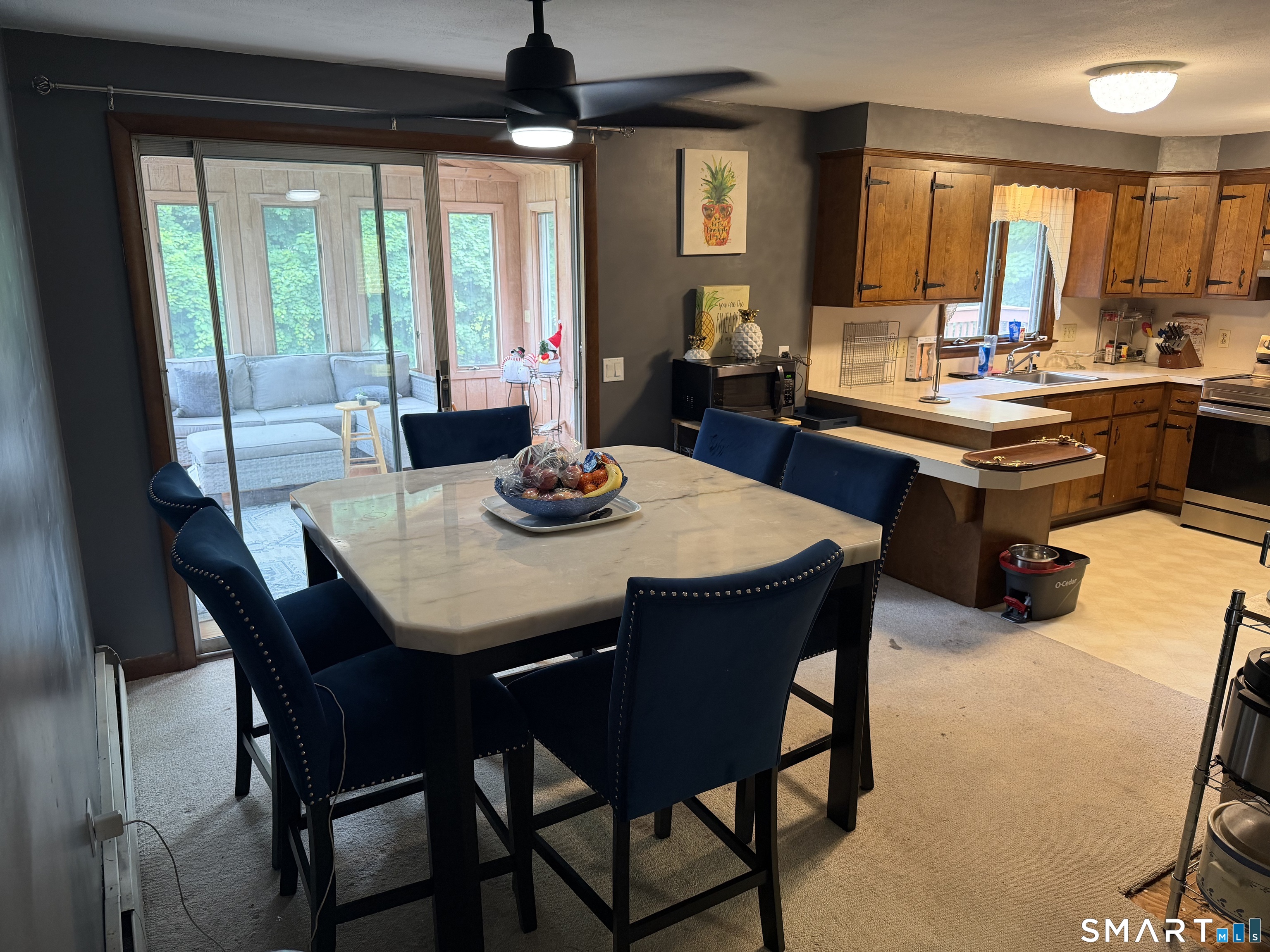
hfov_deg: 71.6
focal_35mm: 24
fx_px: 881
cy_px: 476
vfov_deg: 56.8
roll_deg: +0.3
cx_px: 635
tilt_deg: -14.0
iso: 250
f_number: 1.78
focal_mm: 6.76
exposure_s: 1/60
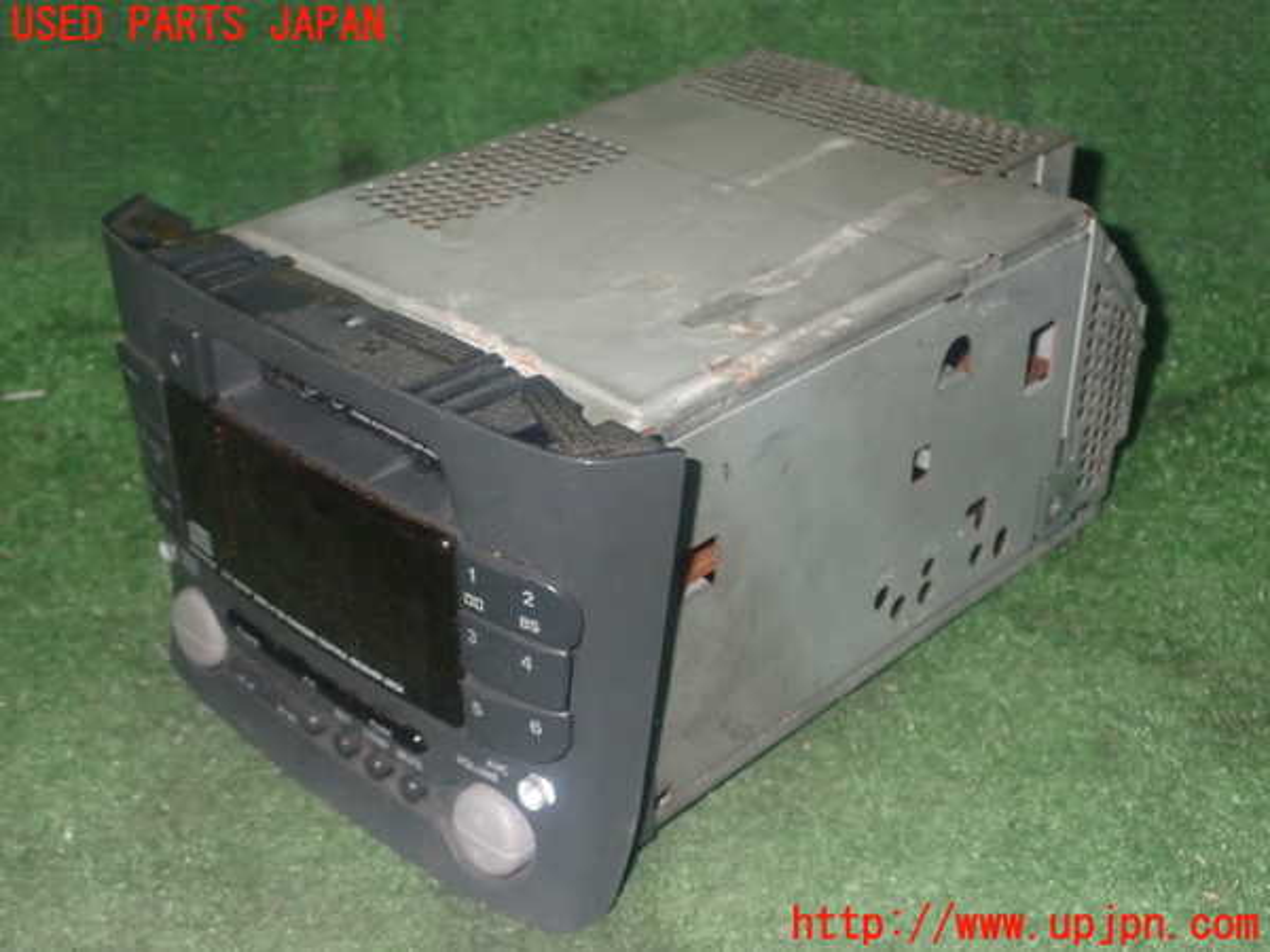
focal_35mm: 50
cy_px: 476
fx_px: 1834
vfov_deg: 29.1
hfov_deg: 38.2
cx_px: 635
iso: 800
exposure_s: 1/50
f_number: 9
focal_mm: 9.01
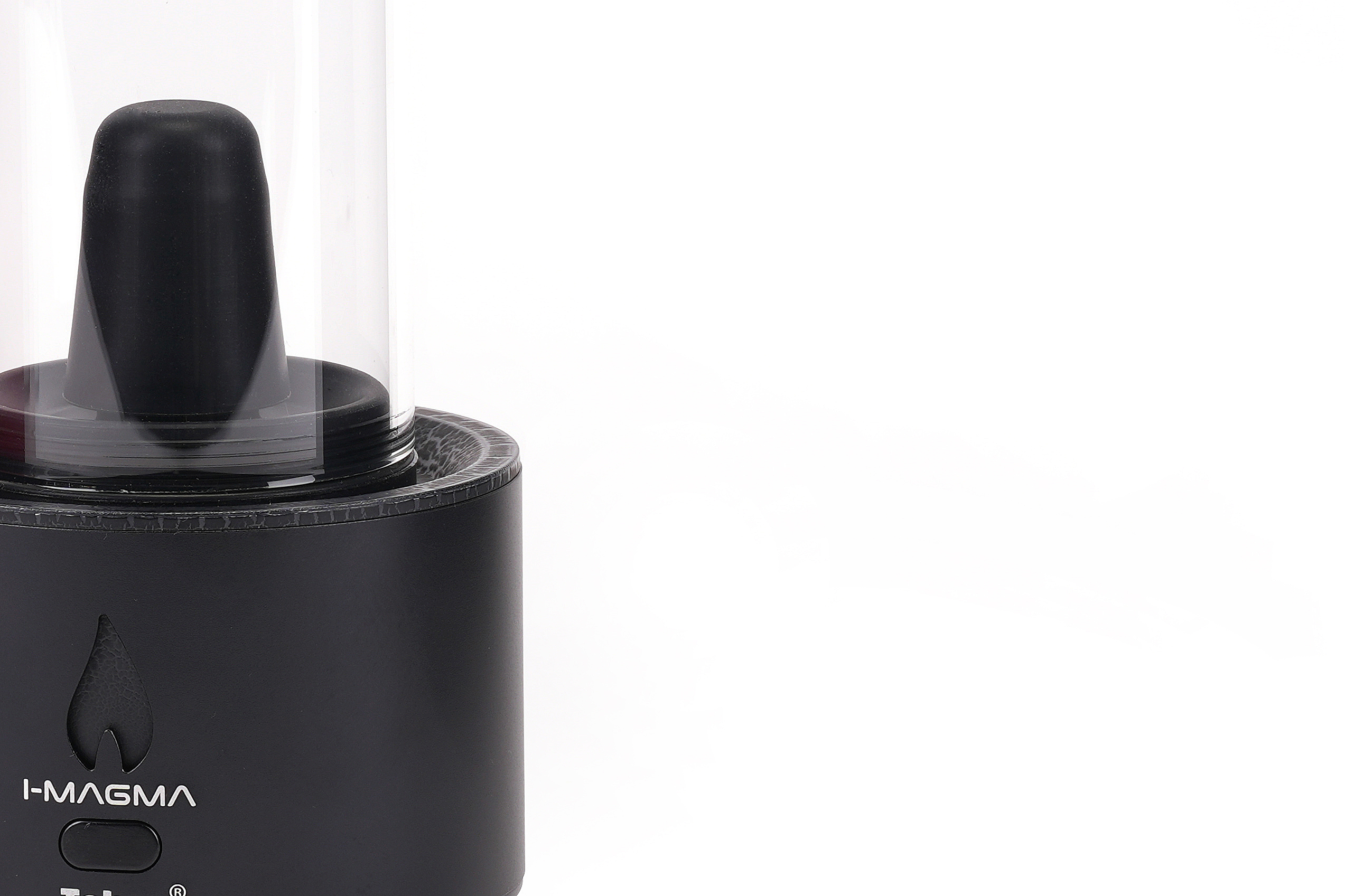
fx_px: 10796
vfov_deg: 4.8
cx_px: -229
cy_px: 210
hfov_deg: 7.1
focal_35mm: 289
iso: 125
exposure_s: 1/160
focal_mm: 105
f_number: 14
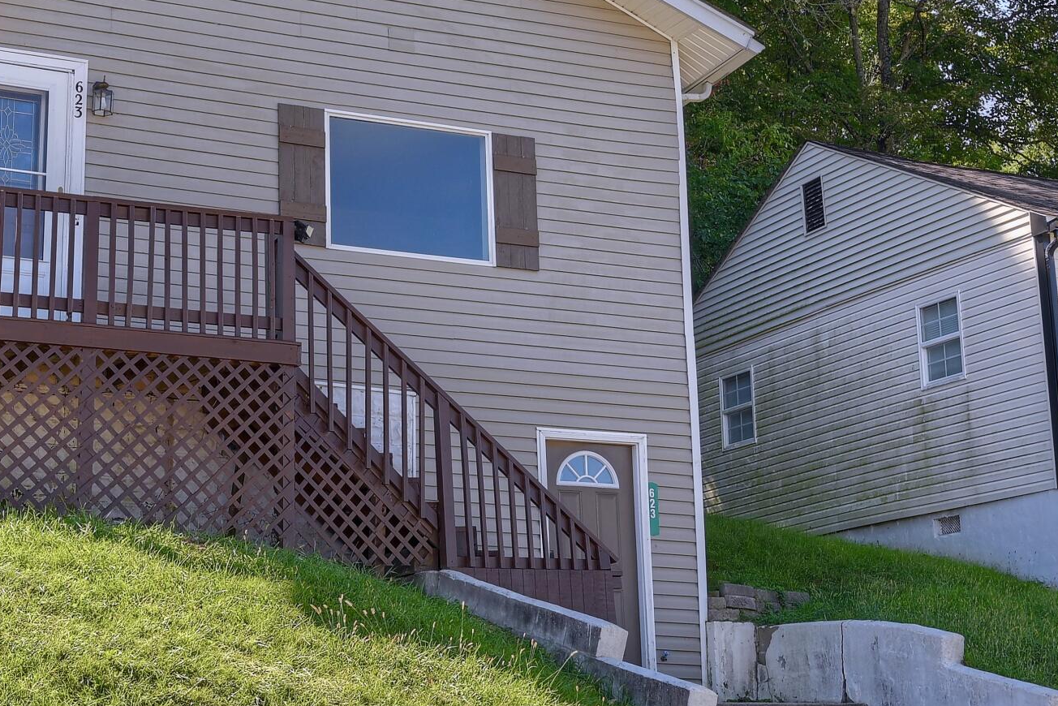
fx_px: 2028
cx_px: 274
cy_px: 248
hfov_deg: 28.8
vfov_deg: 19.7
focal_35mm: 69
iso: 100
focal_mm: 30
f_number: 10
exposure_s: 1/20
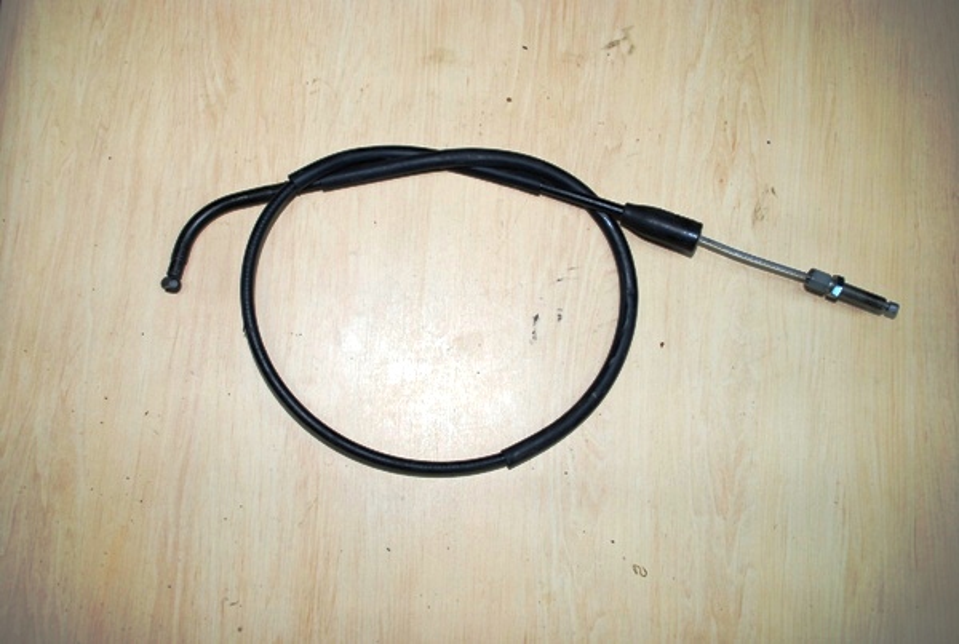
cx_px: 480
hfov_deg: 53.0
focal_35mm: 36
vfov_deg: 37.1
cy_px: 322
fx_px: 961
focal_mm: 24
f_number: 4
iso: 200
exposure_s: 1/60
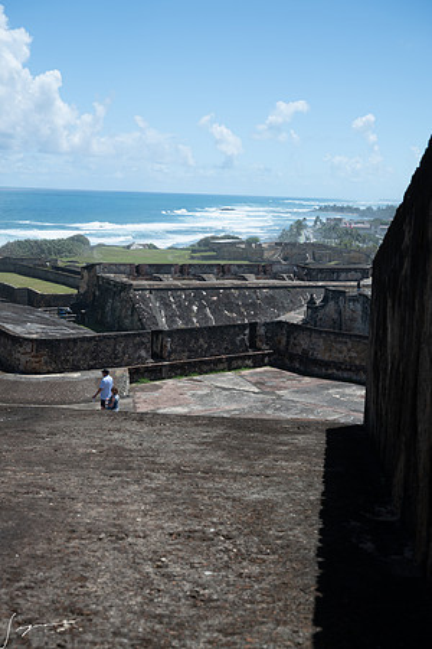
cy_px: 324
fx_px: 792
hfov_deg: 30.5
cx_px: 216
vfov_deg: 44.5
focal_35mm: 44
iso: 72
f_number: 8
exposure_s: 1/125
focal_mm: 44
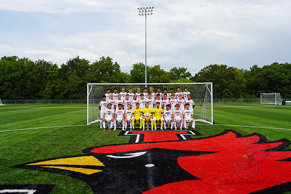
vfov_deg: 46.4
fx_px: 226
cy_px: 97
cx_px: 146
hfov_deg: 65.5
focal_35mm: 28
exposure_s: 1/640
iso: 100
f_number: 5
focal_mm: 28
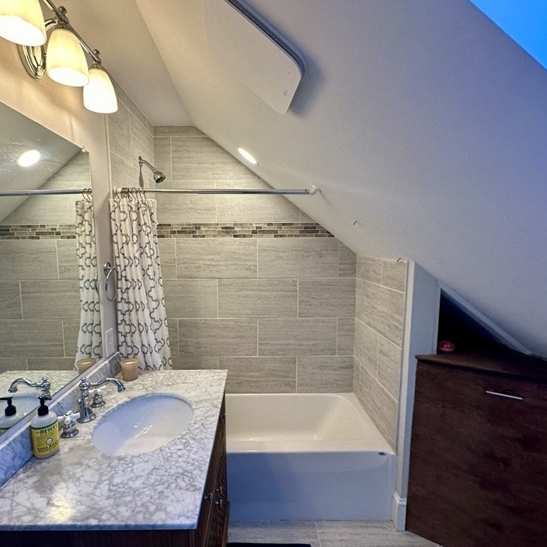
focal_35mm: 18
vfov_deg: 80.7
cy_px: 284
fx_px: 322
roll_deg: +0.0
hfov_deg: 80.6
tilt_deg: -6.0
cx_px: 253
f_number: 2.2
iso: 125
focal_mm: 2.22
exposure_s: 1/120
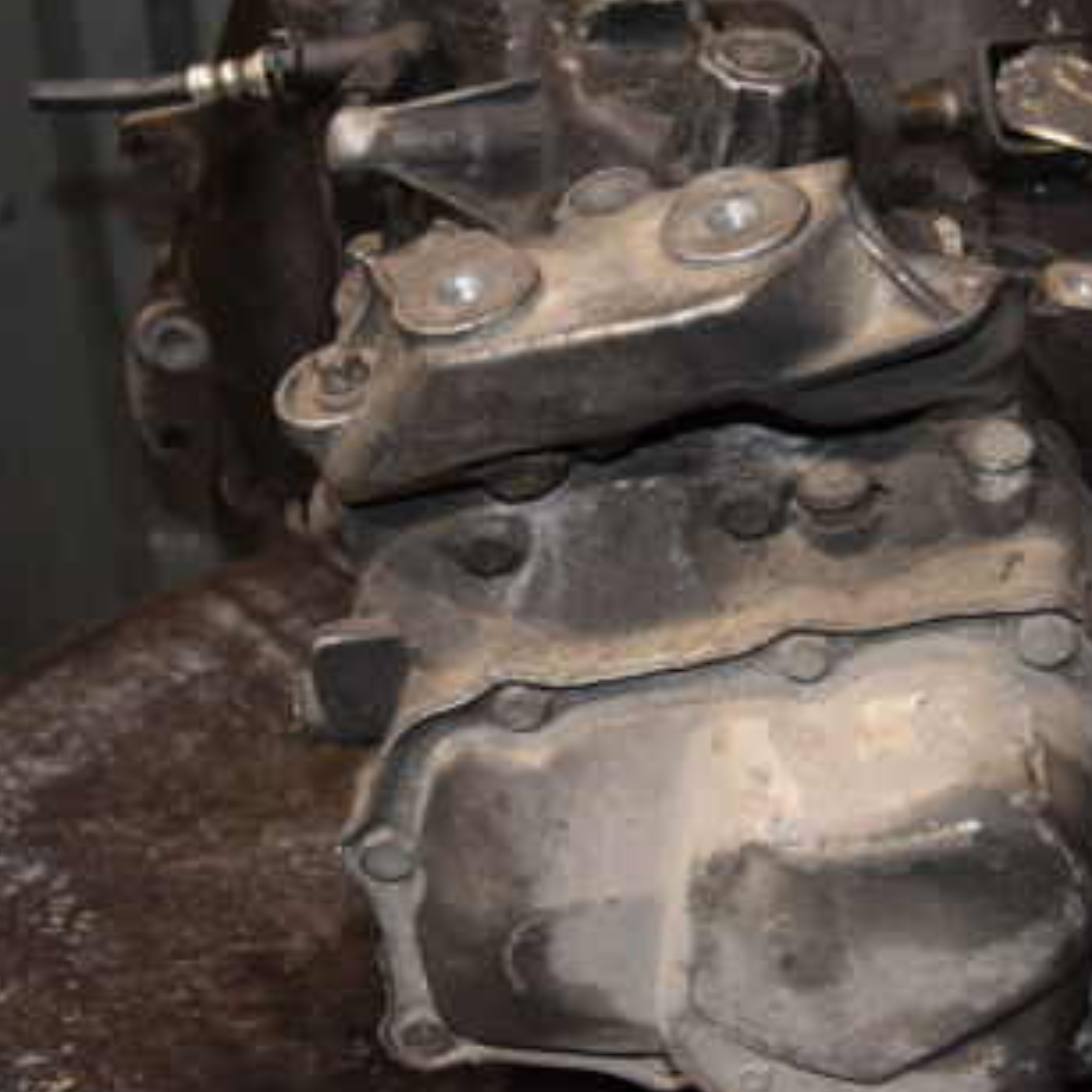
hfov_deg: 20.3
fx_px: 3034
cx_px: 740
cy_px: 438
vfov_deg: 20.4
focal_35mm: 85
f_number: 5
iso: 800
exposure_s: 1/60
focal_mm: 32
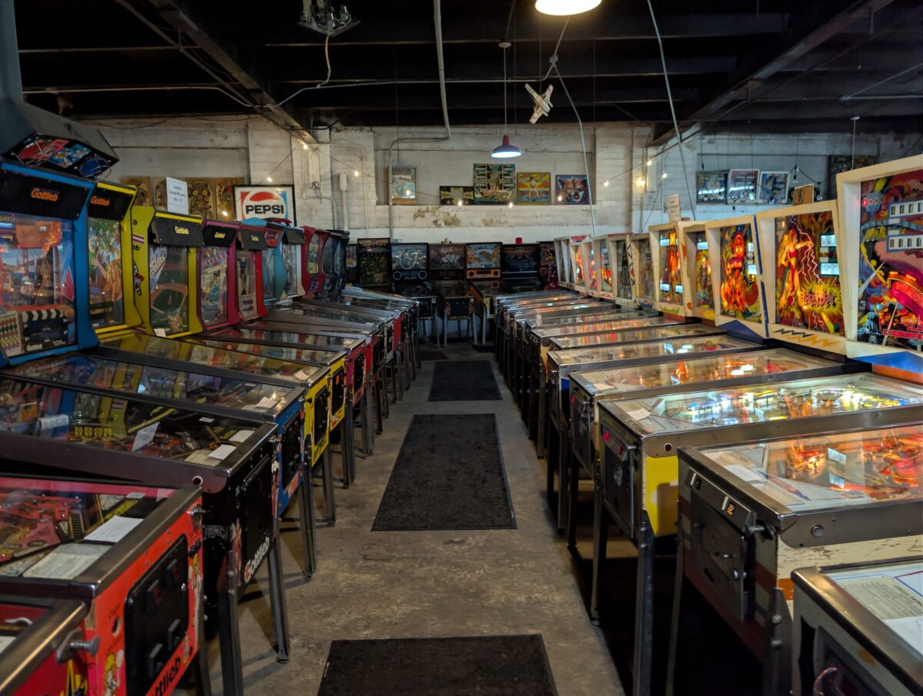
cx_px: 462
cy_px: 348
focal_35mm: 24
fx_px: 641
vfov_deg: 57.0
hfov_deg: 71.5
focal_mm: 6.9
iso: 574
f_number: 1.68
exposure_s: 1/60
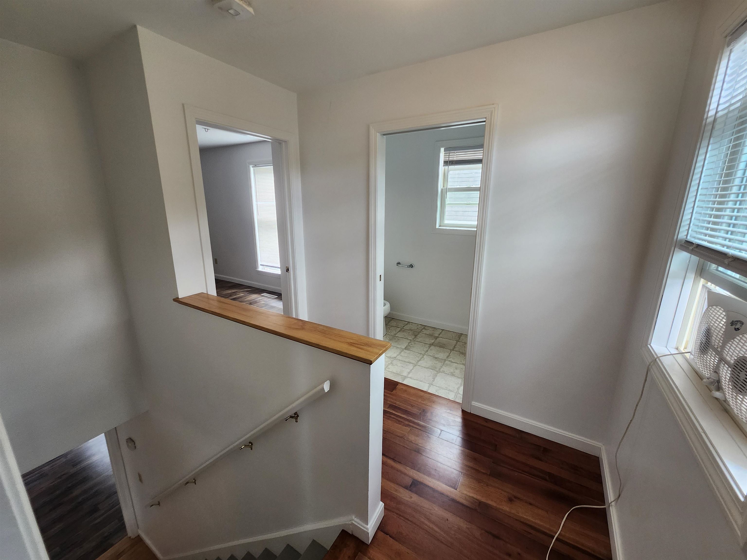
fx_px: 281
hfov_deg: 106.2
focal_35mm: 13
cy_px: 280
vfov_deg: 89.9
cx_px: 374
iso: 125
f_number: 2.2
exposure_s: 1/60
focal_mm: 1.74
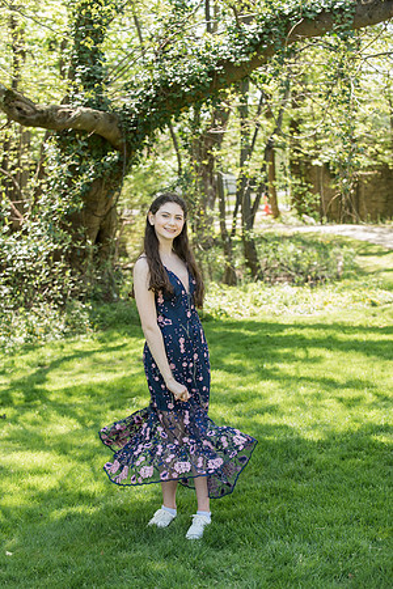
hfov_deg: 19.5
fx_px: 1146
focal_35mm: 70
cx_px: 196
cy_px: 294
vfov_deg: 28.8
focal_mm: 70
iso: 400
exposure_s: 1/320
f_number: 4
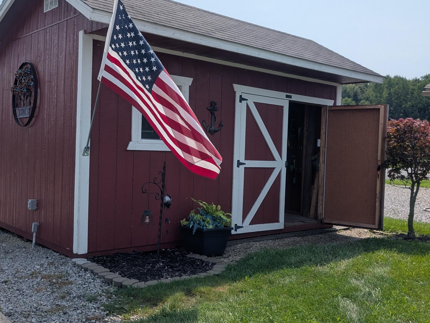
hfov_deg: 48.6
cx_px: 261
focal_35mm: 38
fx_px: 473
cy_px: 164
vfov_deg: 37.8
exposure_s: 1/1572
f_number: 1.68
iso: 22
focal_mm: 6.9
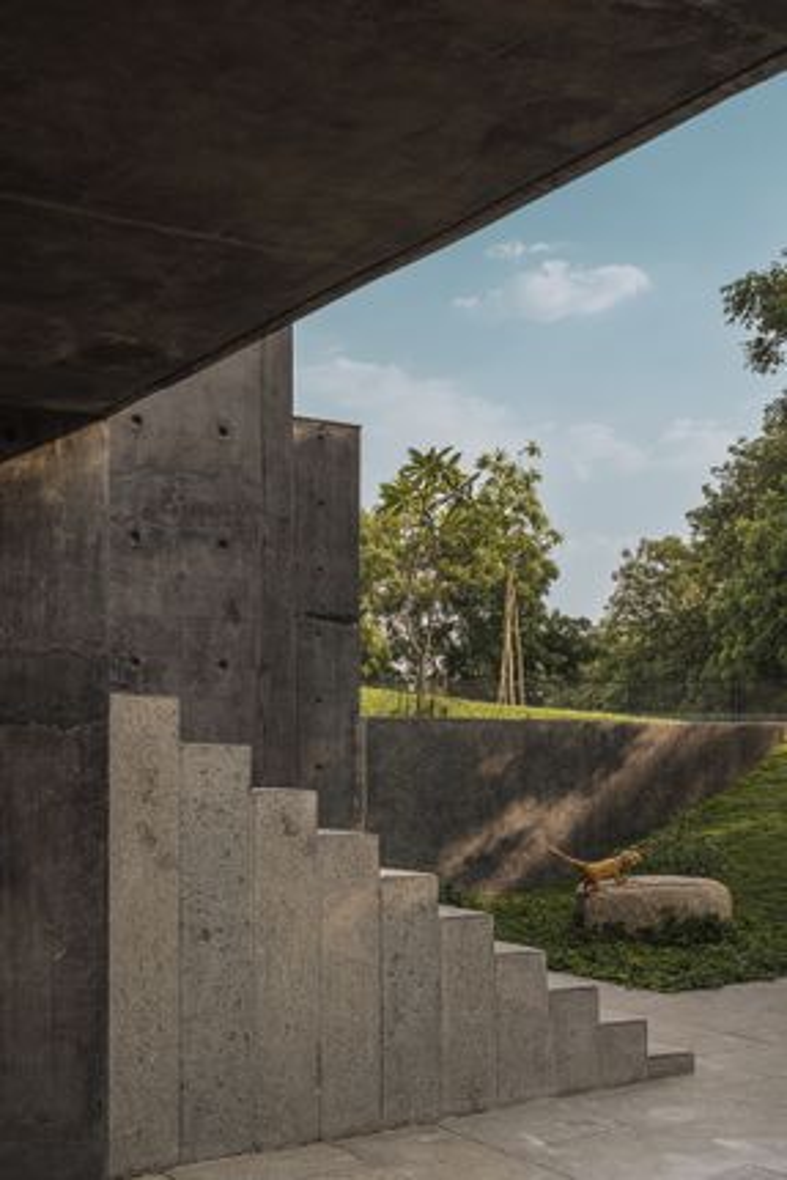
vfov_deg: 48.4
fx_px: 1311
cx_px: 394
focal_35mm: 40
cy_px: 590
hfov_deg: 33.4
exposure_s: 1/20
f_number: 10
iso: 100
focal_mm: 40
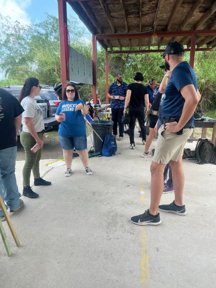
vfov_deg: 67.3
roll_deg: +0.2
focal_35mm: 26
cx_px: 108
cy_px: 144
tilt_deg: -12.0
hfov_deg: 53.1
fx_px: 216
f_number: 1.5
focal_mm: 5.7
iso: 50
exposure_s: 1/709
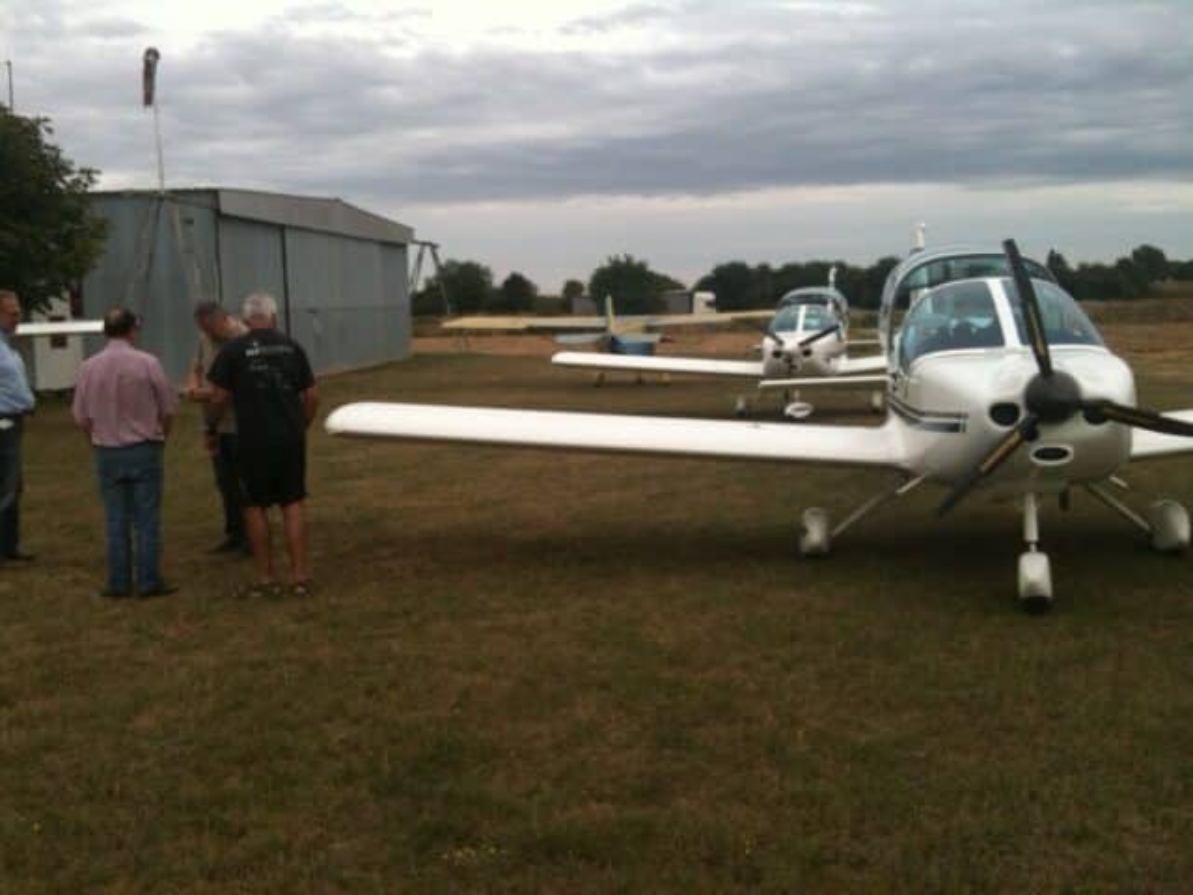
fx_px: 1206
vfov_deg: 40.7
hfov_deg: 52.6
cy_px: 448
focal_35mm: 35
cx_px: 596
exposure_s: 1/787
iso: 64
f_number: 2.8
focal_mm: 3.85
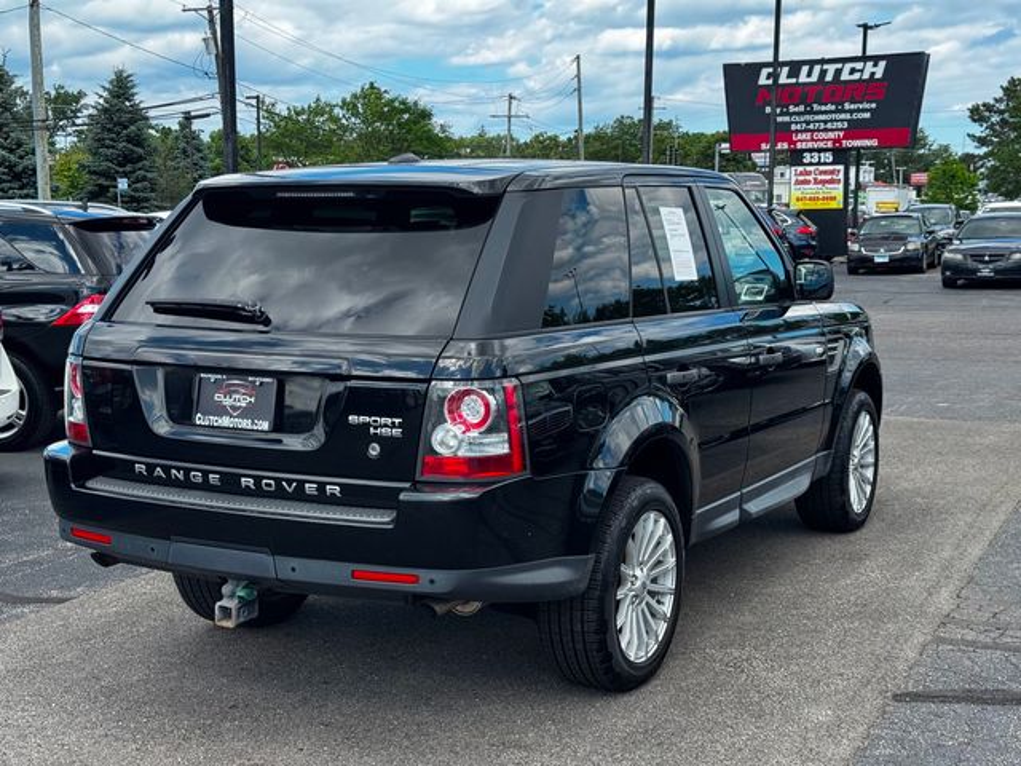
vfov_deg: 30.3
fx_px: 1416
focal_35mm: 48
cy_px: 383
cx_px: 510
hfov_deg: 39.7
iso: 64
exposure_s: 1/1339
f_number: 1.78
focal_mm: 6.76
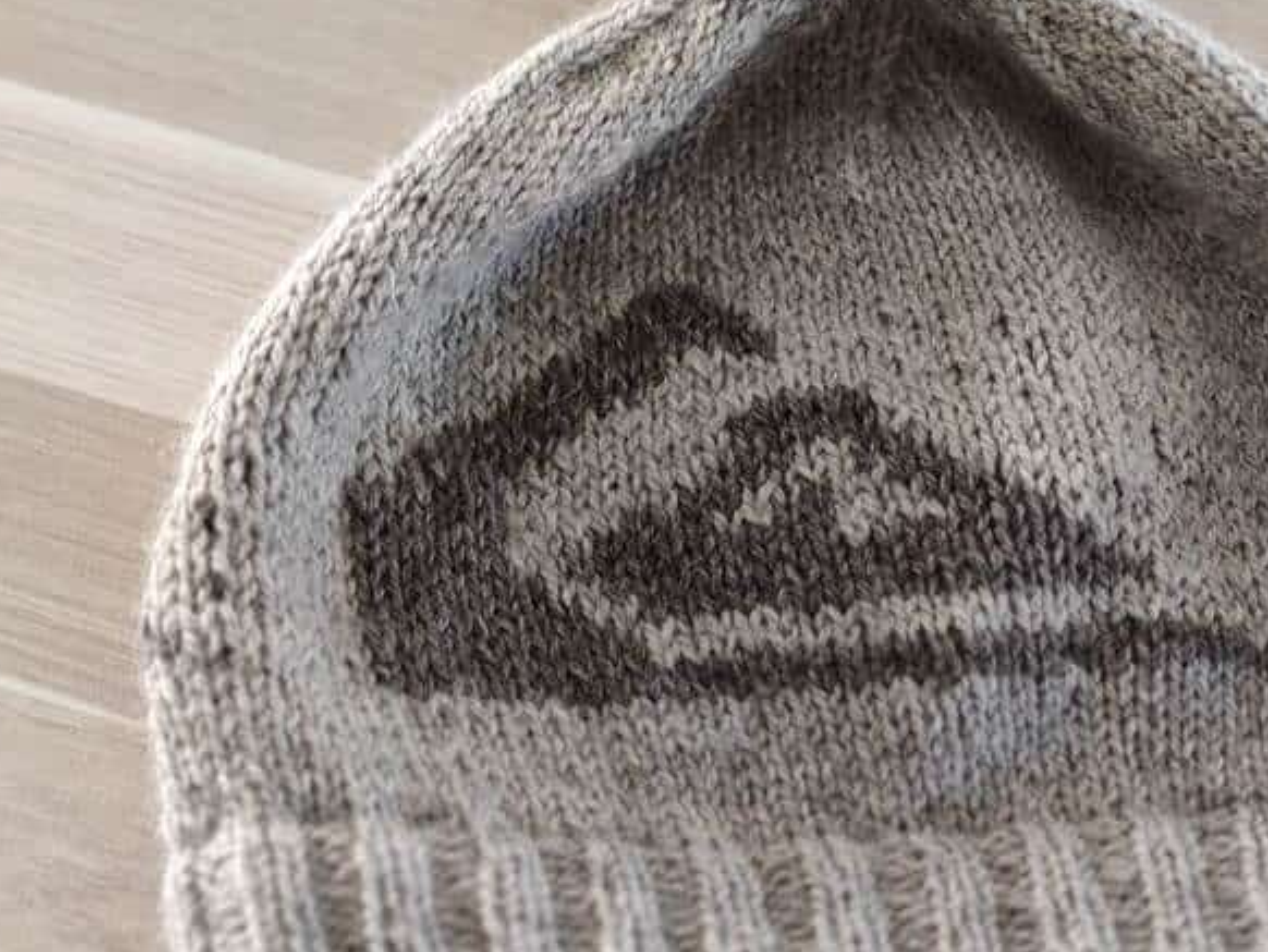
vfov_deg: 20.7
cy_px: 355
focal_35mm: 71
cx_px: 854
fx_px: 2602
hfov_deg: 27.2
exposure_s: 1/50
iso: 324
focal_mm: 8.16
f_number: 2
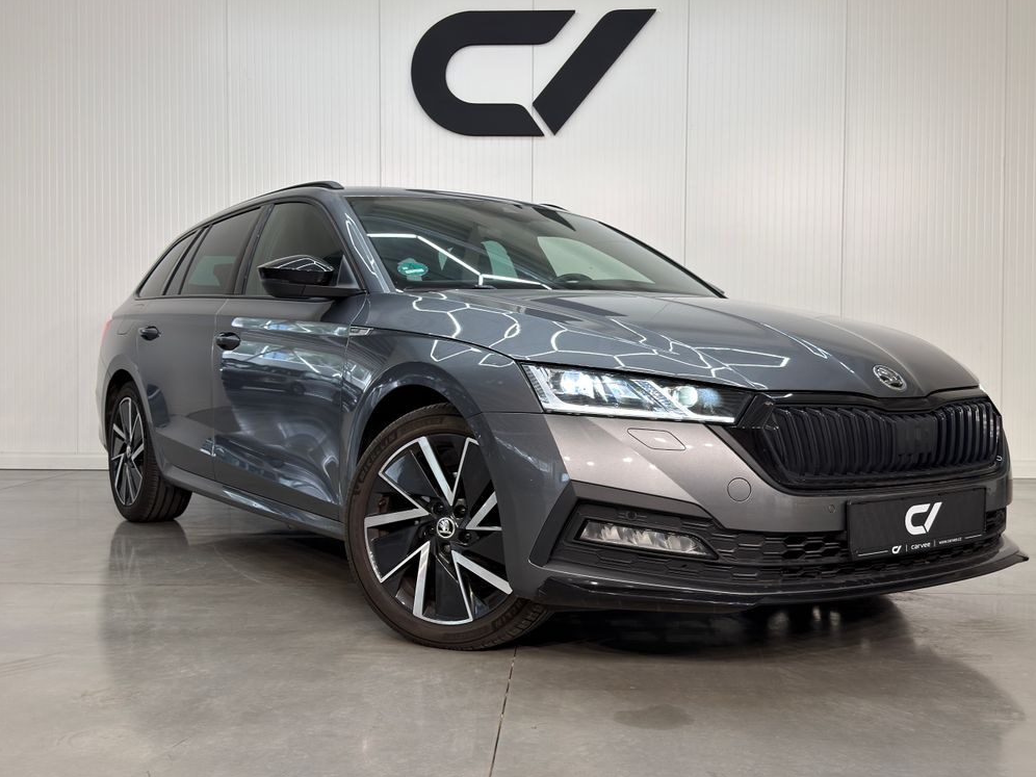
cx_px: 530
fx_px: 1107
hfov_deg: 50.1
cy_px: 380
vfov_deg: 38.7
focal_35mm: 37
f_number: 1.78
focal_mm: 6.76
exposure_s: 1/100
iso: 50
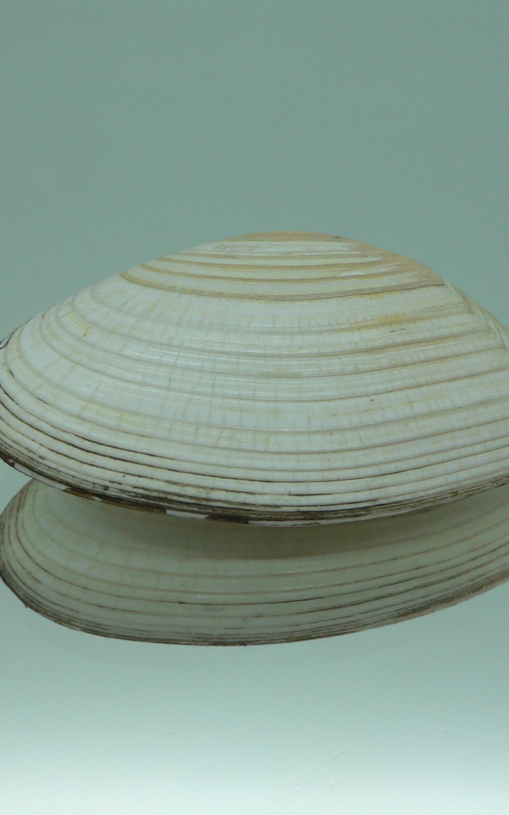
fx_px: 1110
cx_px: 247
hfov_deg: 25.8
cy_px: 404
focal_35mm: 50
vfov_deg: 40.3
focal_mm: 4.6
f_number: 2.8
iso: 80
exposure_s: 1/80
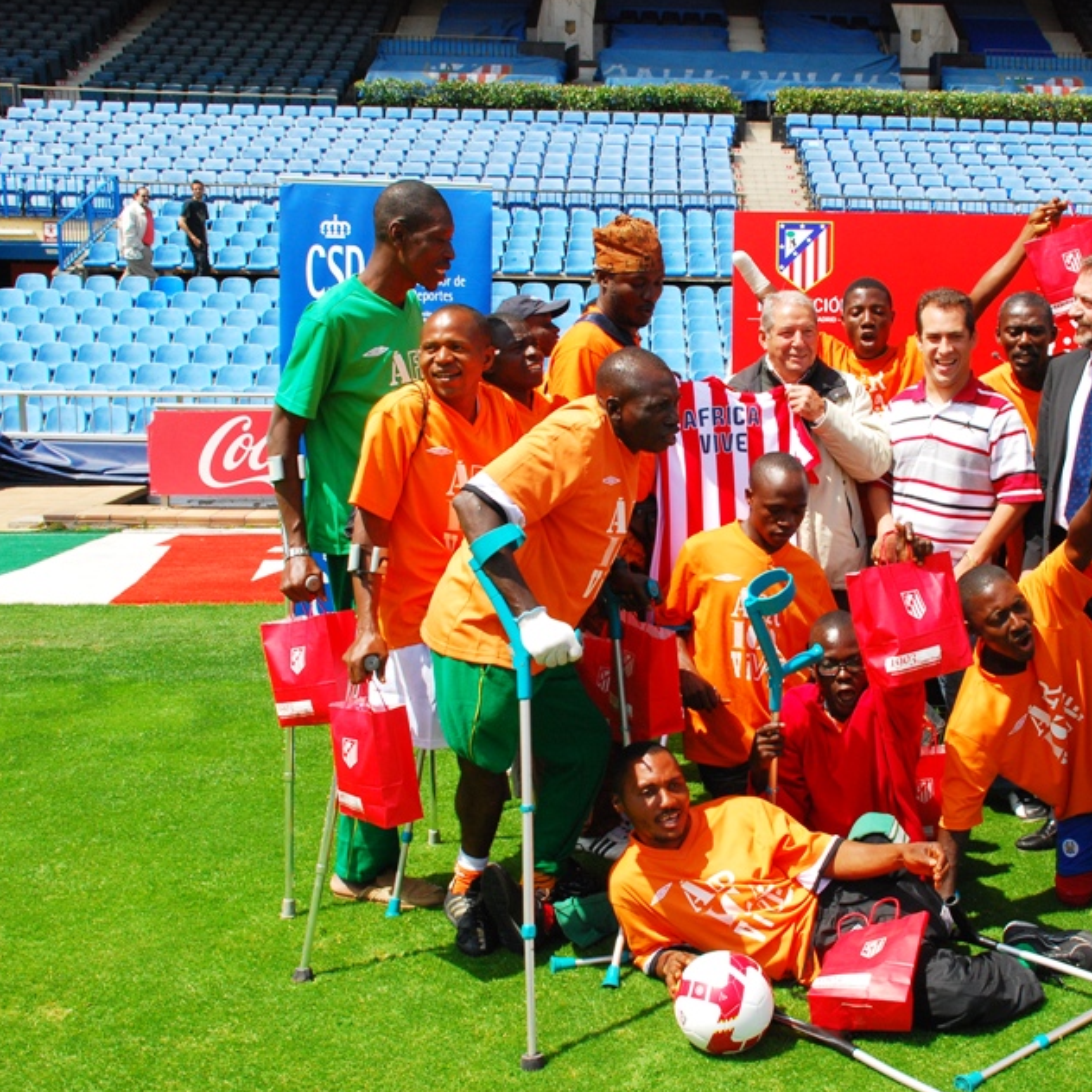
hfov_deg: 38.6
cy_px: 543
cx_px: 748
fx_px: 1535
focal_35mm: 43
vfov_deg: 39.2
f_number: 10
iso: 400
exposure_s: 1/400
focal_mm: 22
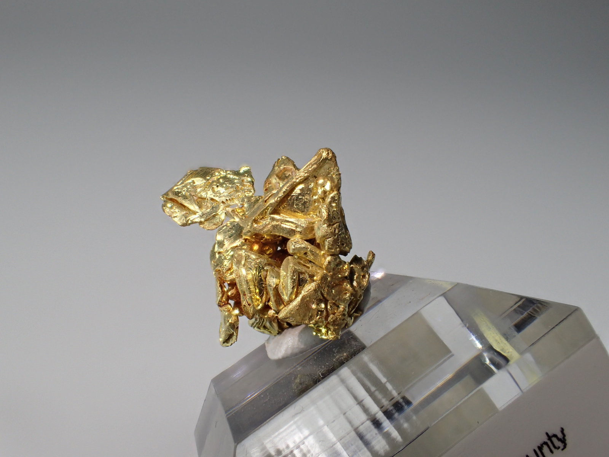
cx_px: 304
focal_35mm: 30
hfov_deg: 60.0
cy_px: 228
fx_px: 528
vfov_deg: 46.8
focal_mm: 5.5
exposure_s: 1/160
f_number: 3.2
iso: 100
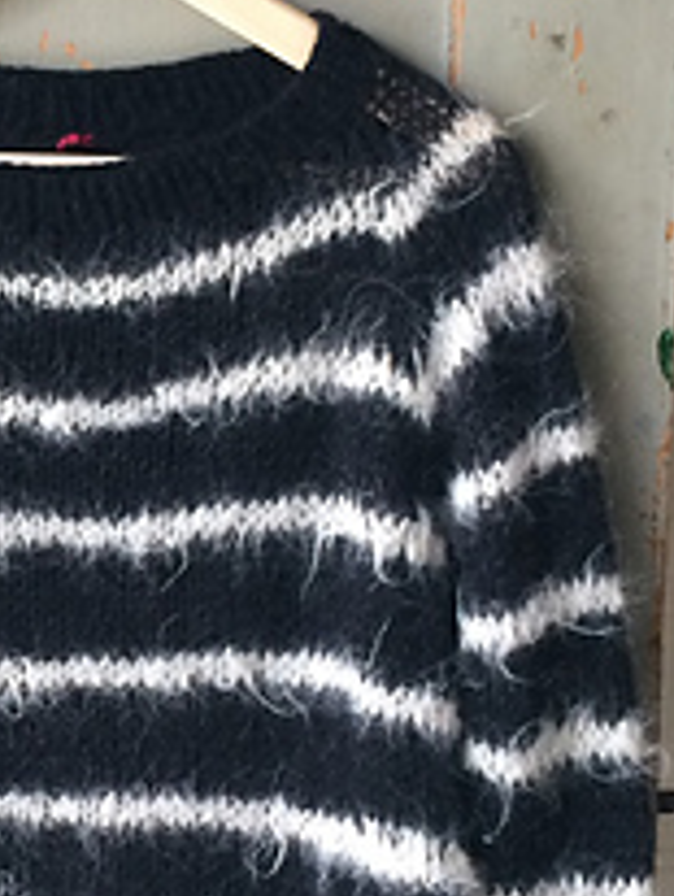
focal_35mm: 90
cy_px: 457
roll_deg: +0.5
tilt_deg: -8.4
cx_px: -170
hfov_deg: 15.7
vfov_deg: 21.7
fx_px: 2332
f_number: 2.2
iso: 80
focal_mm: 4.15
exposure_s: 1/33
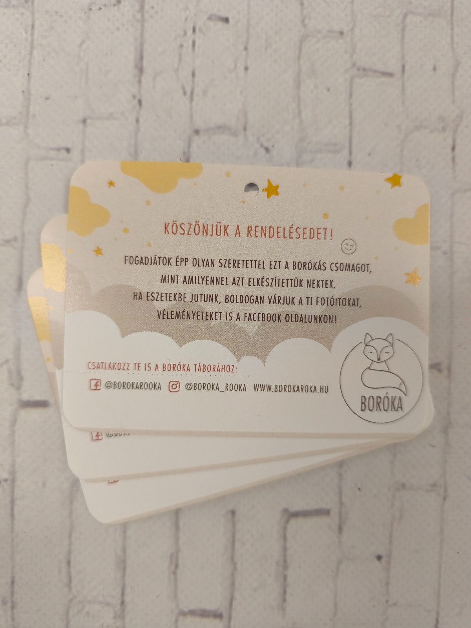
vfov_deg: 73.9
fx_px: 417
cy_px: 314
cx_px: 236
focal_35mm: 23
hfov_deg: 58.9
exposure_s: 1/100
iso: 250
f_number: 1.6
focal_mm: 6.57
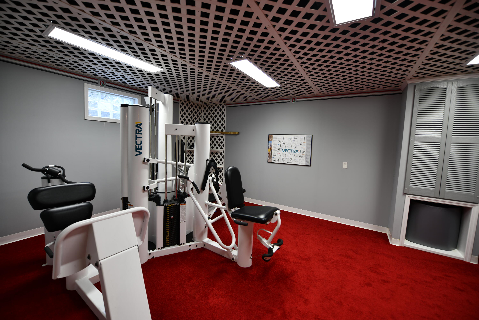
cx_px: 240
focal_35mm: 14
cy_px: 160
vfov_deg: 81.2
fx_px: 186
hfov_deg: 104.3
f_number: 2.8
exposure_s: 1/20
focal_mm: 14
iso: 100
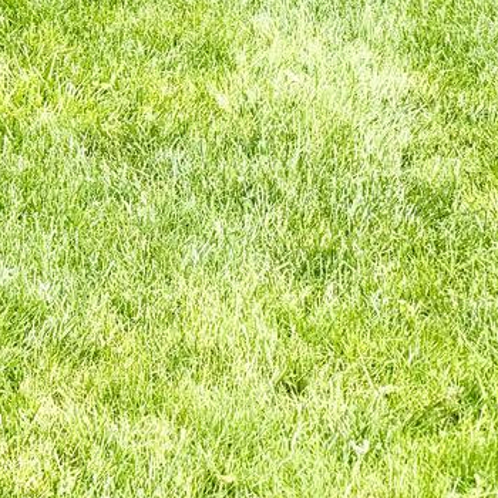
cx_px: -596
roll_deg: +0.0
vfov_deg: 12.3
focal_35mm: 124
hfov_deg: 12.0
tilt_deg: -3.1
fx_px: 2018
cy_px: -525
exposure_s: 1/1250
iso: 100
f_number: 1.78
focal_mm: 6.76
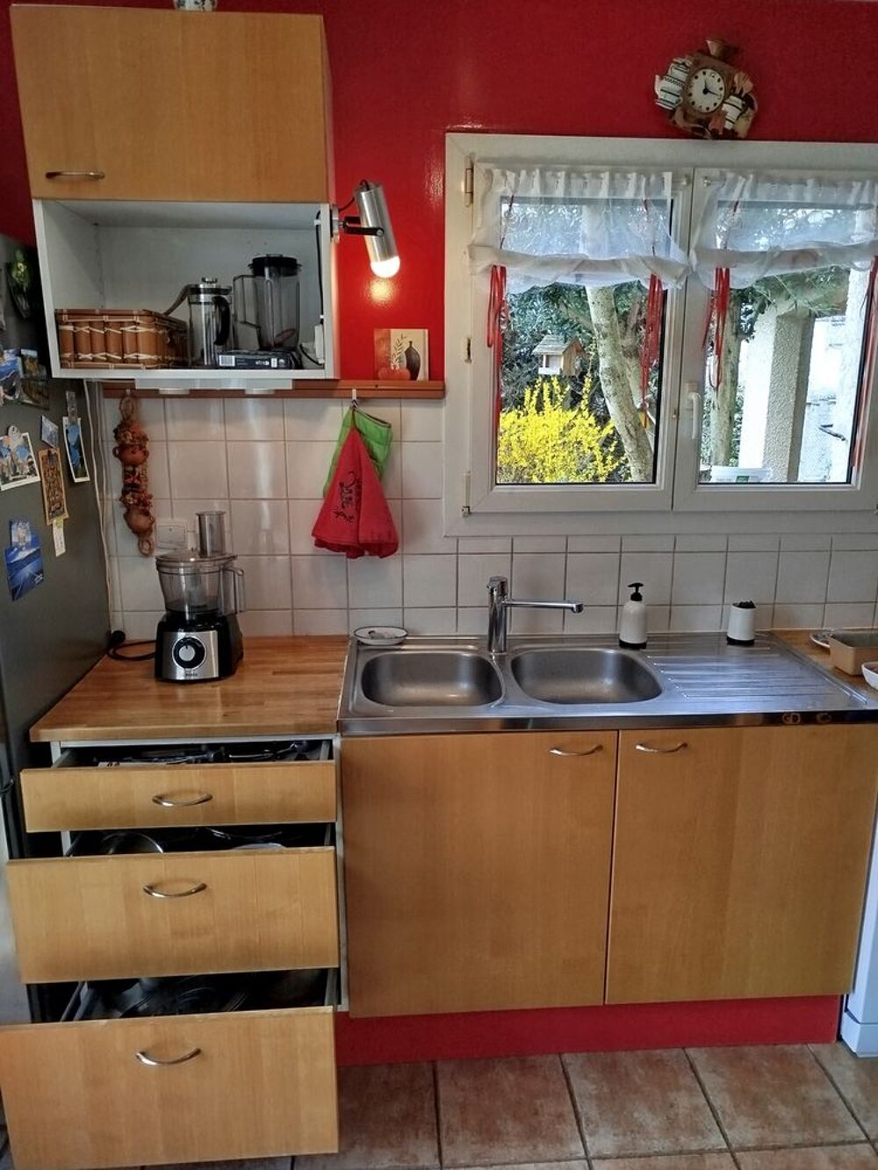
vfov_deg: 71.6
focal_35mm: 24
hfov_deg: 56.8
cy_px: 585
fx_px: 812
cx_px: 439
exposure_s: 1/50
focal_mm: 5.31
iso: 64
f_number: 1.7
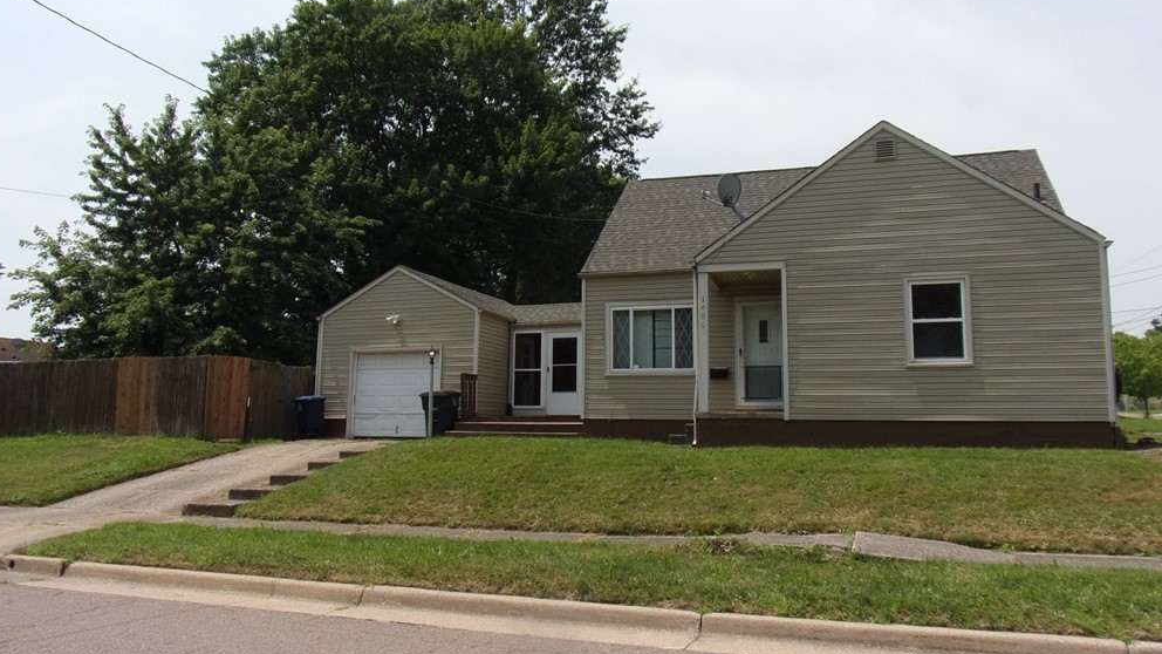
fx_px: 832
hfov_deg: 69.9
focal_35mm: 27
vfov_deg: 42.9
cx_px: 572
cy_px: 301
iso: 80
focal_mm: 4.3
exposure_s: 1/140
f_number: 10.8
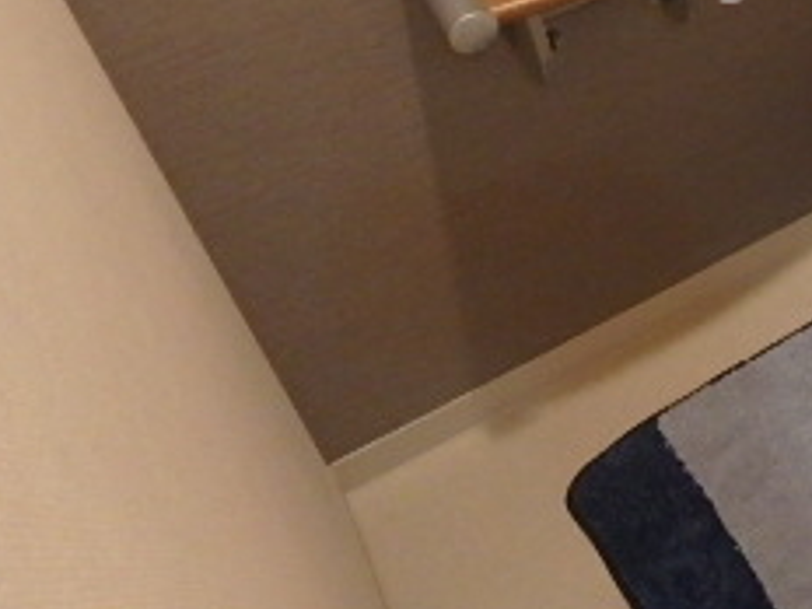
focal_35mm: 58
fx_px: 1361
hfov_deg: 29.0
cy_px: -38
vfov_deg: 23.8
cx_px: 959
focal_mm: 3.7
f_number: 3.5
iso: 640
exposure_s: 1/30
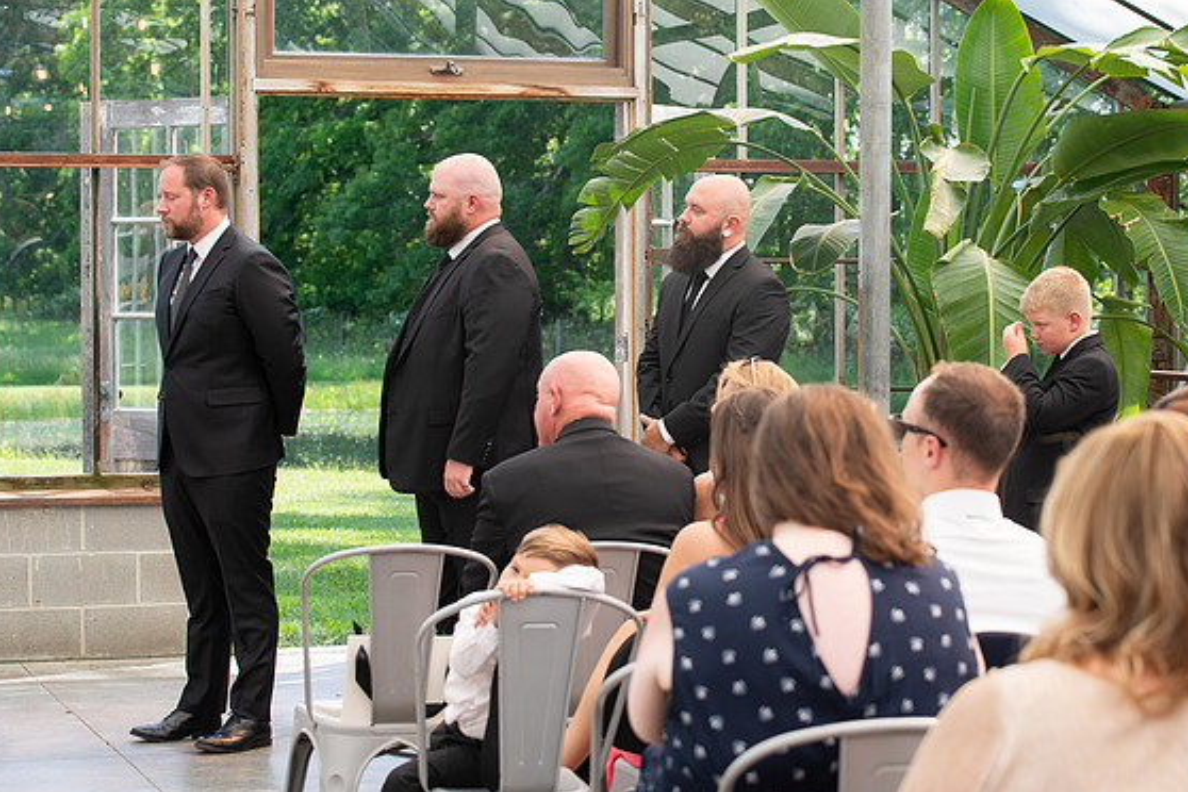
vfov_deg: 14.6
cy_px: 402
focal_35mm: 94
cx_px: 707
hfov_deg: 21.7
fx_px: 3102
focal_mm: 70
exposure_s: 1/200
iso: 160
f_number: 5
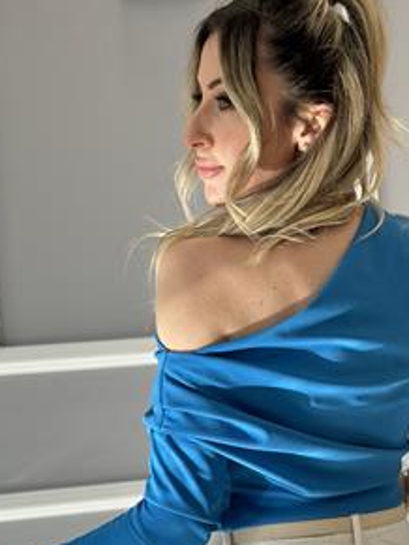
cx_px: 283
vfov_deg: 22.5
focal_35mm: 86
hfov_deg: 17.1
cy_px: 425
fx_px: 1353
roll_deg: +3.4
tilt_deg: -8.2
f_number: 1.78
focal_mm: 6.86
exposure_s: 1/401
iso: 80
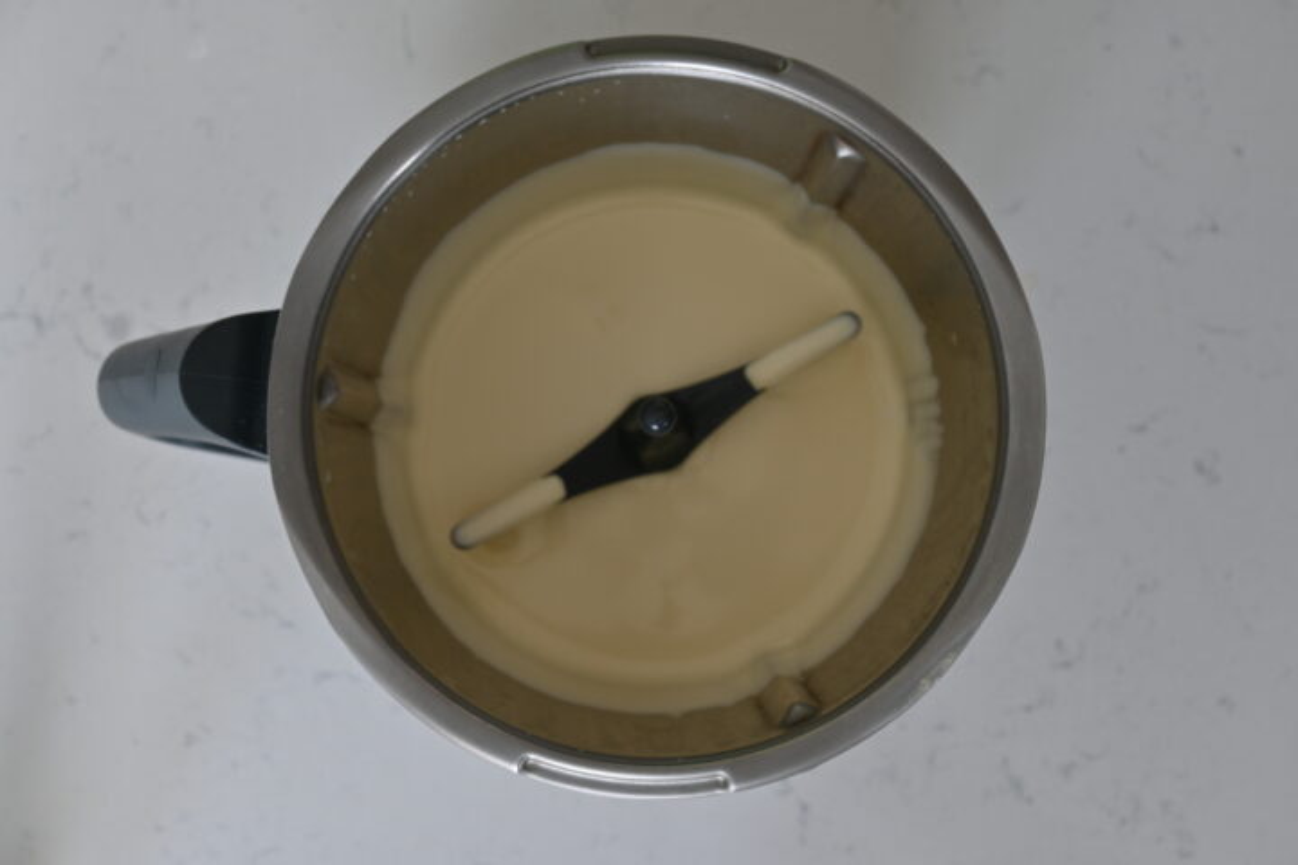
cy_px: 432
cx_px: 649
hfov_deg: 41.7
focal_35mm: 47
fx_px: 1703
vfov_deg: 28.5
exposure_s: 1/10
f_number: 5.6
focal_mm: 31.5
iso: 100
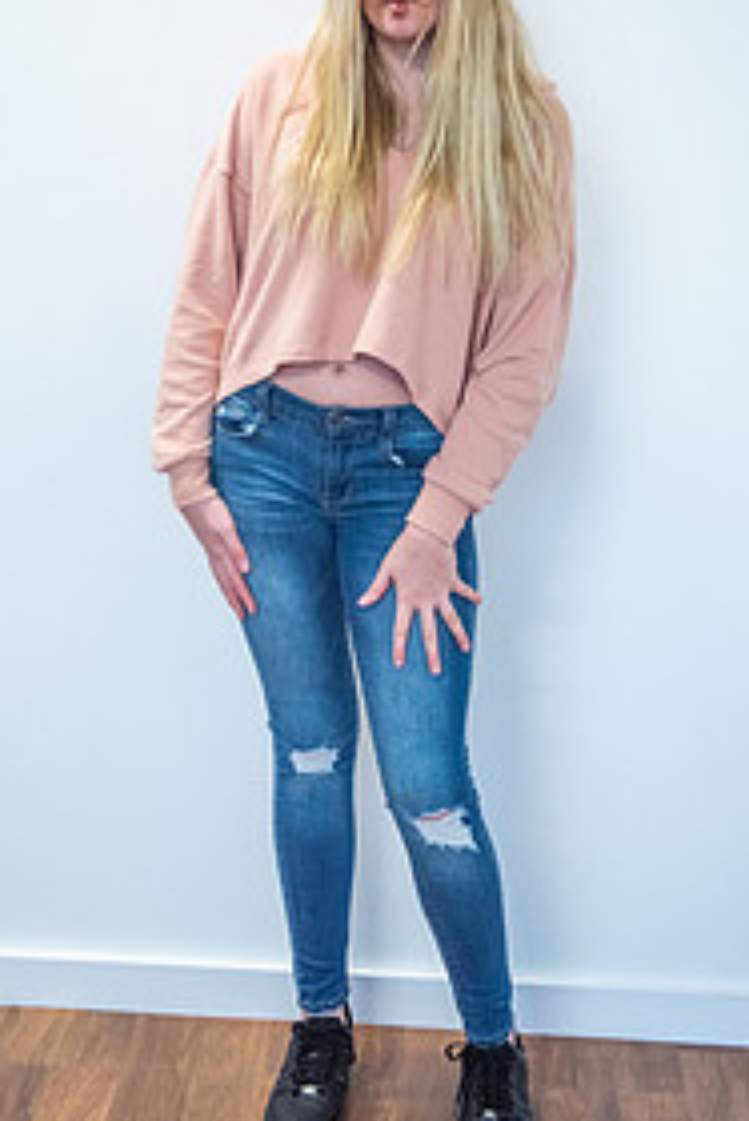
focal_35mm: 61
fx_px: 1901
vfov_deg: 32.7
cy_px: 416
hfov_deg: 22.3
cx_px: 368
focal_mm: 38
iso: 2000
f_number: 2.8
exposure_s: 1/250
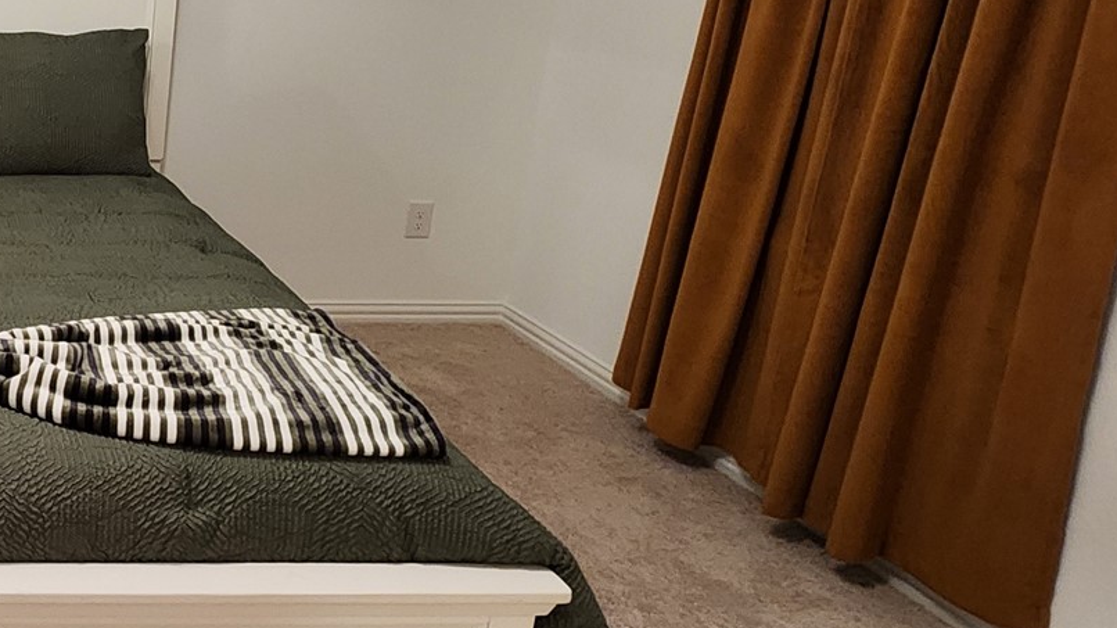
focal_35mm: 36
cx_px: -107
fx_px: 1066
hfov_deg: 43.2
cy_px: 216
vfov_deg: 32.6
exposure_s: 1/30
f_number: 2.2
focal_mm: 2.2
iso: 320
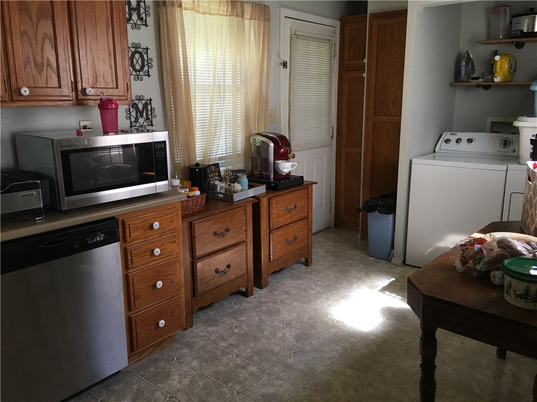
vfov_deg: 48.2
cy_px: 201
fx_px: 450
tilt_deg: -11.7
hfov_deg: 61.7
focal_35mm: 29
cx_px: 268
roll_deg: +0.2
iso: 40
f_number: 2.2
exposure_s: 1/30
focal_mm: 4.15
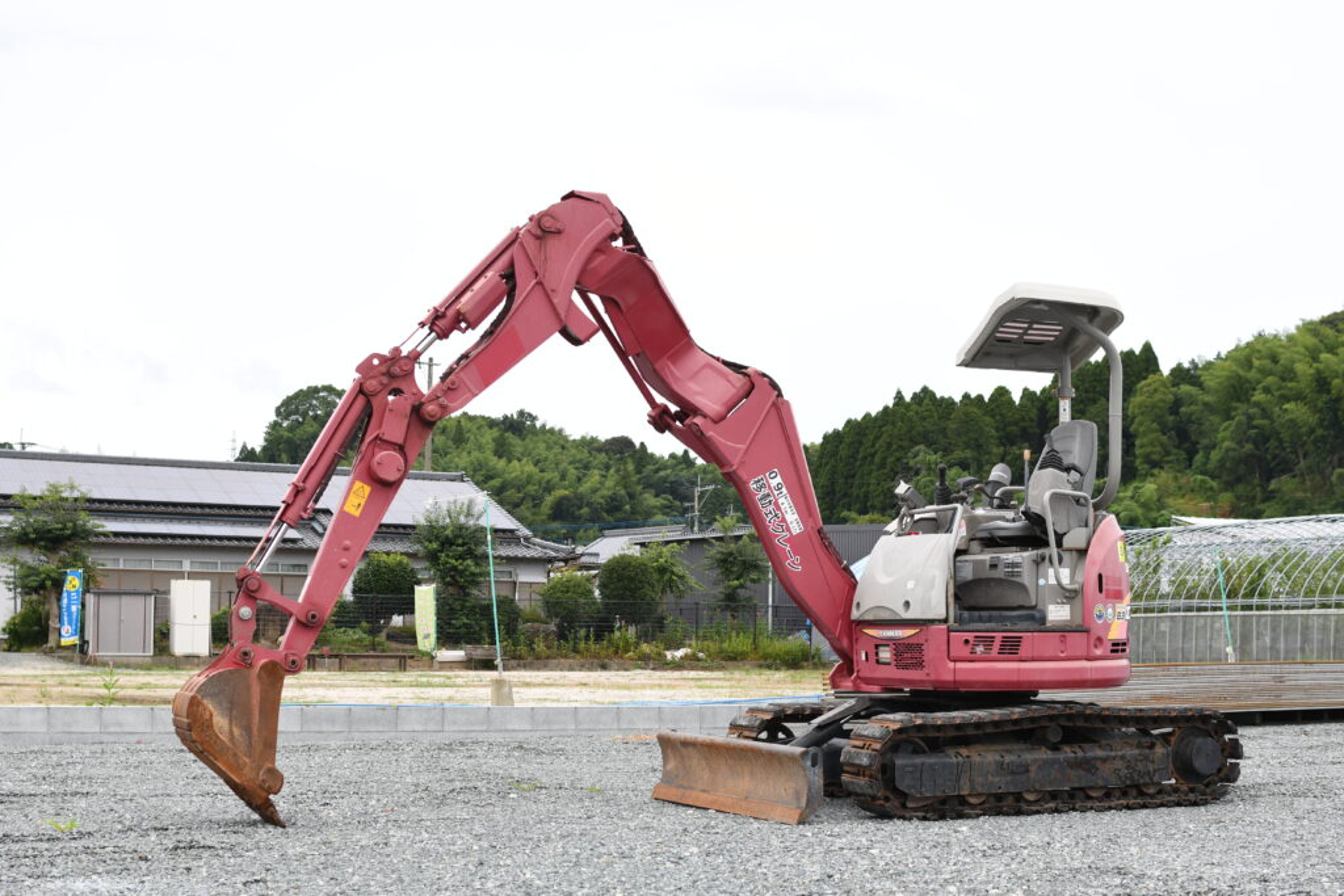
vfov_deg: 25.8
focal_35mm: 52
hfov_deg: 37.8
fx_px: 1960
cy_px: 448
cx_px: 672
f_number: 4
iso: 200
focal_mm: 35
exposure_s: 1/500
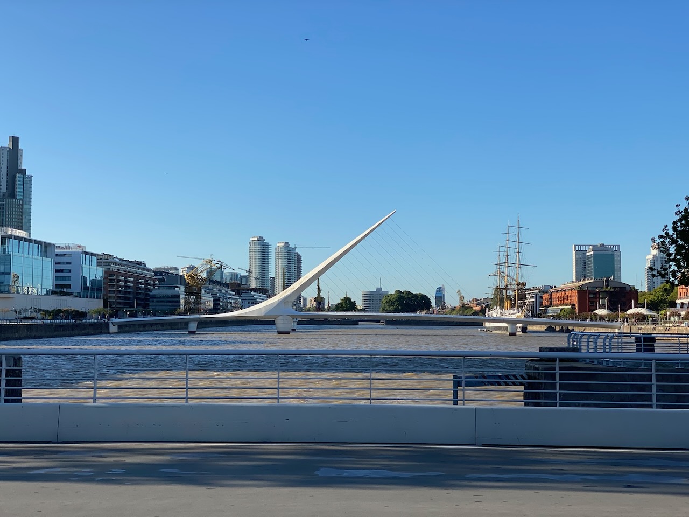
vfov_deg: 28.0
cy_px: 258
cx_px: 344
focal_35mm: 52
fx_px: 1035
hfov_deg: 36.8
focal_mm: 6
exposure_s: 1/1546
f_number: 2
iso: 20
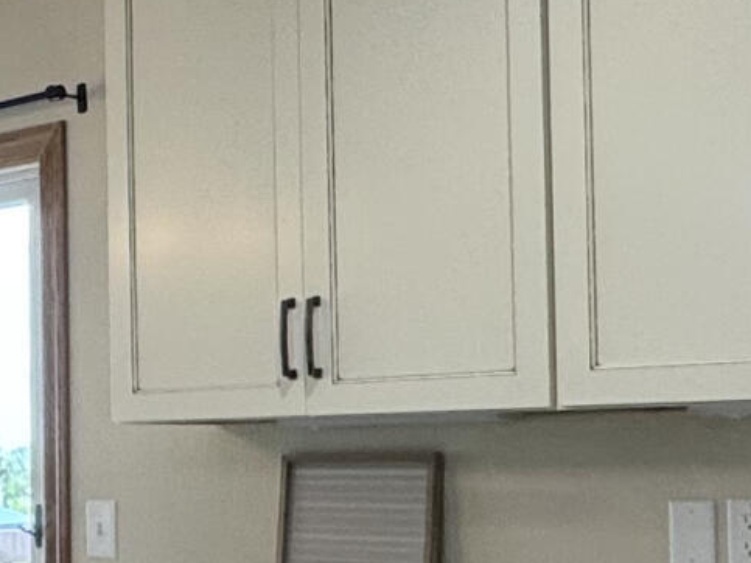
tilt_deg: +1.3
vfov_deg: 16.9
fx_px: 1887
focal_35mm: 87
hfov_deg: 19.9
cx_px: -333
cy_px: 423
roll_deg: +0.1
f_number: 2.2
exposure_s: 1/120
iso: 125
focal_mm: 2.22
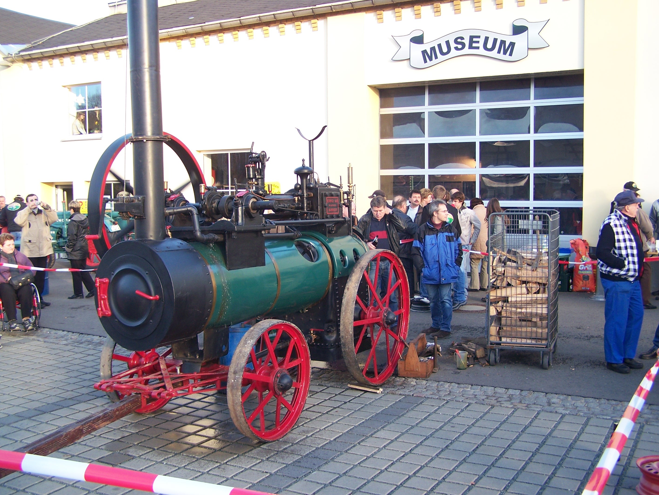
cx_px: 330
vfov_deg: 37.8
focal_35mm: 38
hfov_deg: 48.9
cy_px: 248
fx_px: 724
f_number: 2.8
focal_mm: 6.3
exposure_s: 1/100
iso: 80
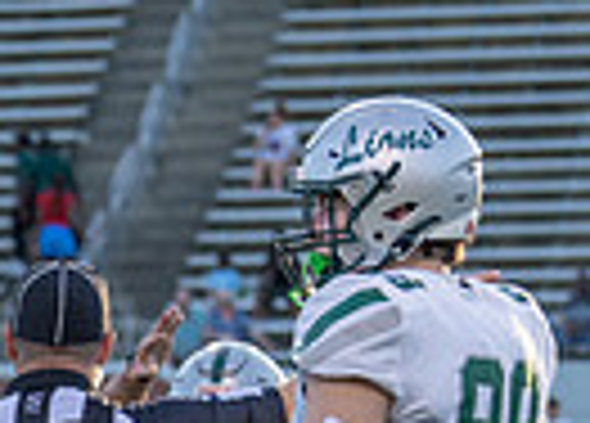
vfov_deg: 3.9
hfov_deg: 5.4
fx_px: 6193
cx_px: -524
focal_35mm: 369
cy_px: 688
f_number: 2.8
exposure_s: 1/1250
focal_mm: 70
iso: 320
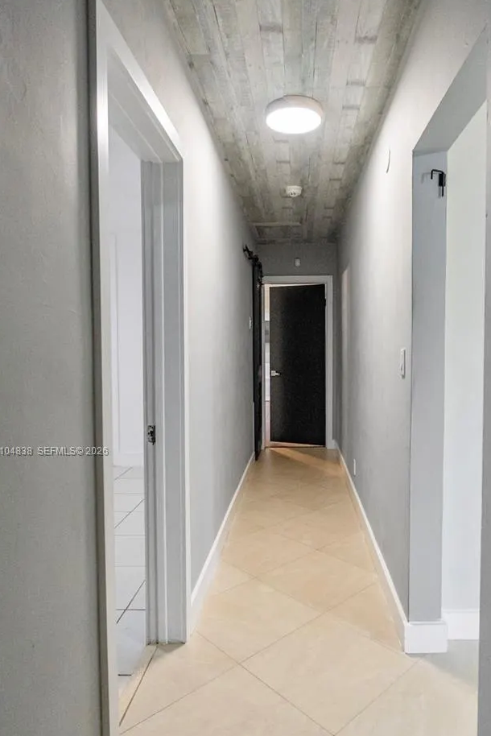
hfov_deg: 57.4
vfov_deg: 78.3
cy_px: 452
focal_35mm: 22
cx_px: 301
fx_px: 443
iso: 1600
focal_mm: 11
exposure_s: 1/200
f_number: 2.4
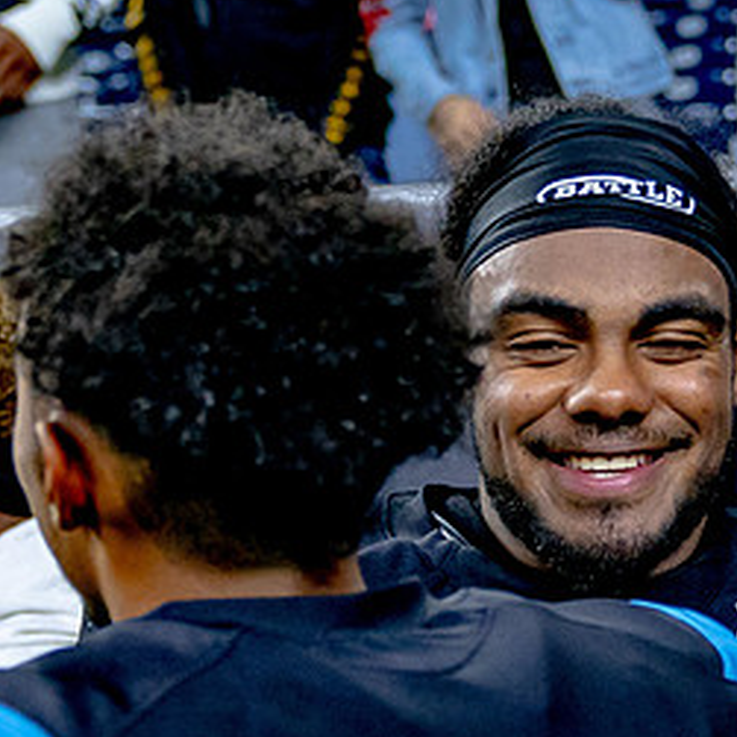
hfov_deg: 14.5
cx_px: 660
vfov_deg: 14.5
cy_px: 656
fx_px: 2866
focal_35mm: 119
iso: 2000
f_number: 2.8
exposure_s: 1/1500
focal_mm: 36
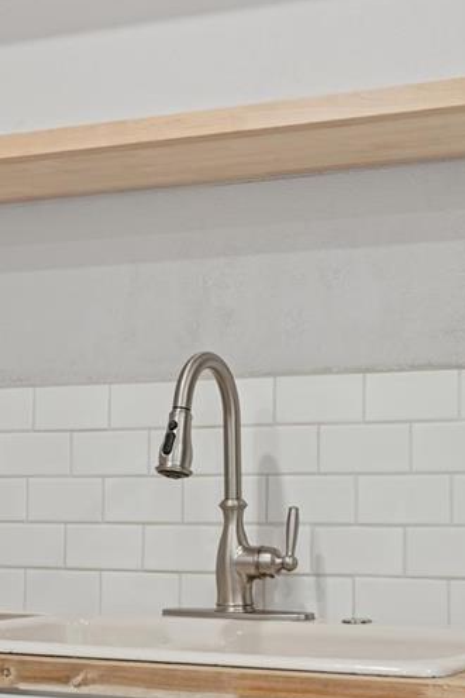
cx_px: 214
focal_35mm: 76
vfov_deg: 26.5
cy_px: 444
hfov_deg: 17.9
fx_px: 1472
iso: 400
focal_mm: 49
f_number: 8
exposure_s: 1/20
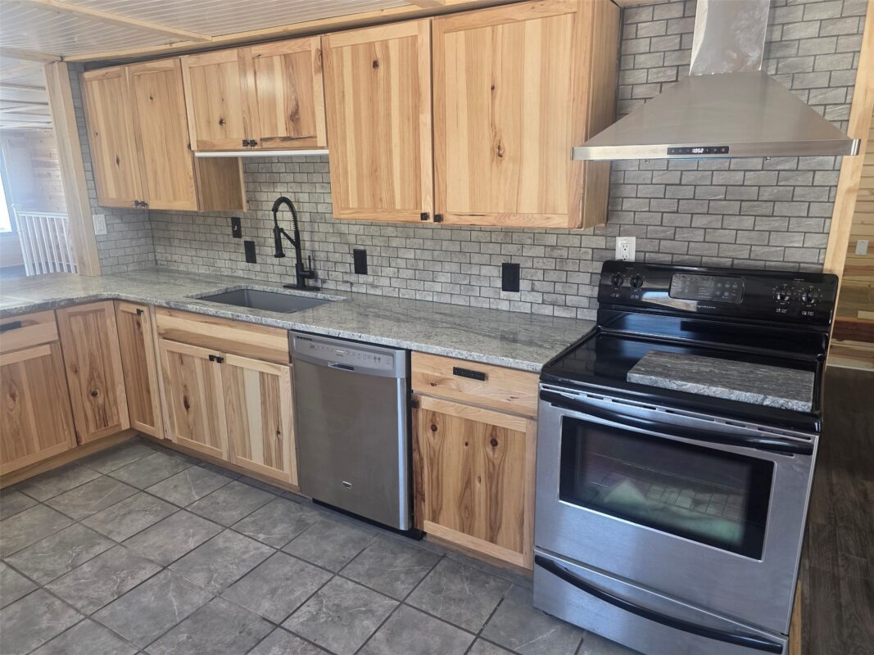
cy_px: 328
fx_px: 581
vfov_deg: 58.9
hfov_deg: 73.9
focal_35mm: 23
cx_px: 437
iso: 200
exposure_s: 1/120
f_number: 1.7
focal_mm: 6.3
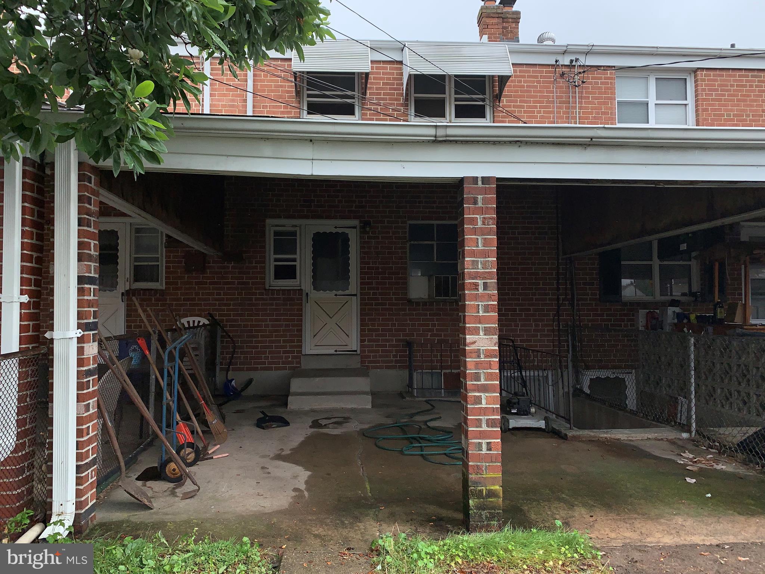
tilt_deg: +2.0
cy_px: 287
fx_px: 575
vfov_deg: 53.1
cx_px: 382
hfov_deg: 67.3
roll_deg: +0.5
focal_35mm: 26
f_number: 1.8
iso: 25
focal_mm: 4.25
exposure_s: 1/1953
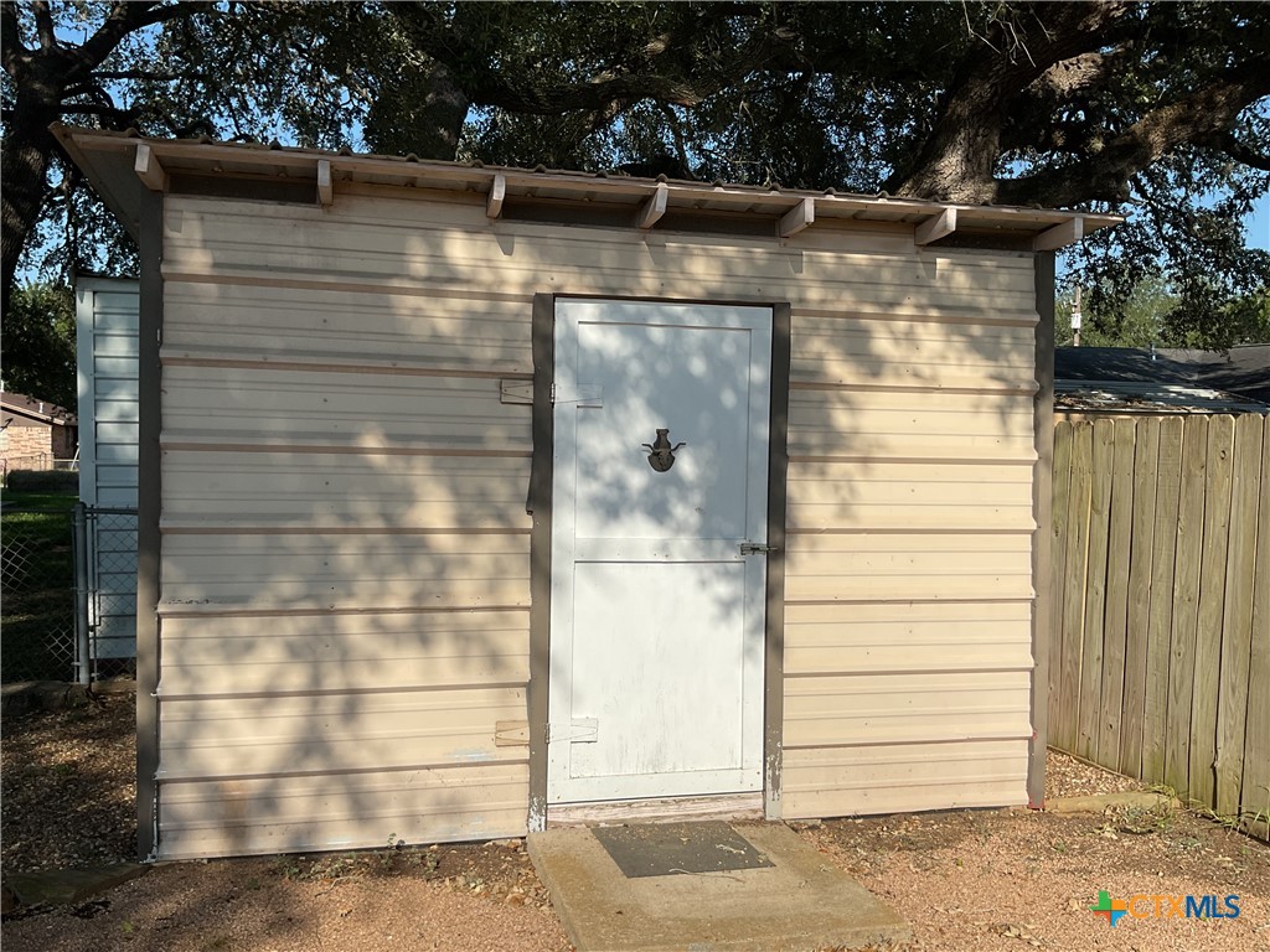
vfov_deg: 48.2
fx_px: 1064
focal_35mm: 29
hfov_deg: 61.7
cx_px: 635
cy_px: 476
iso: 16
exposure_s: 1/2667
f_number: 1.8
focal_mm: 3
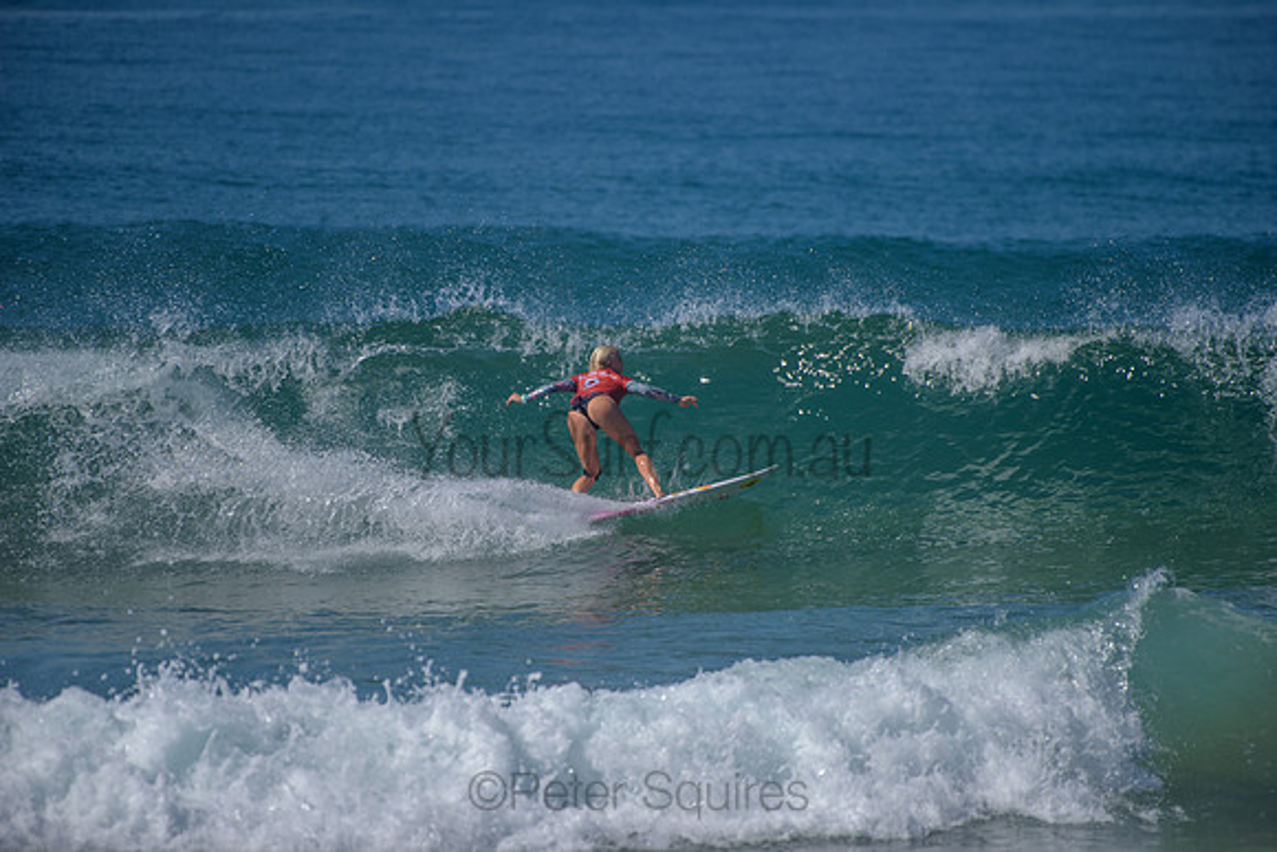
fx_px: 17739
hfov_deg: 4.1
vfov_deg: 2.8
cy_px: 426
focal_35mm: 500
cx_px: 638
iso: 140
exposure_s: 1/2000
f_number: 5.6
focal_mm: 500
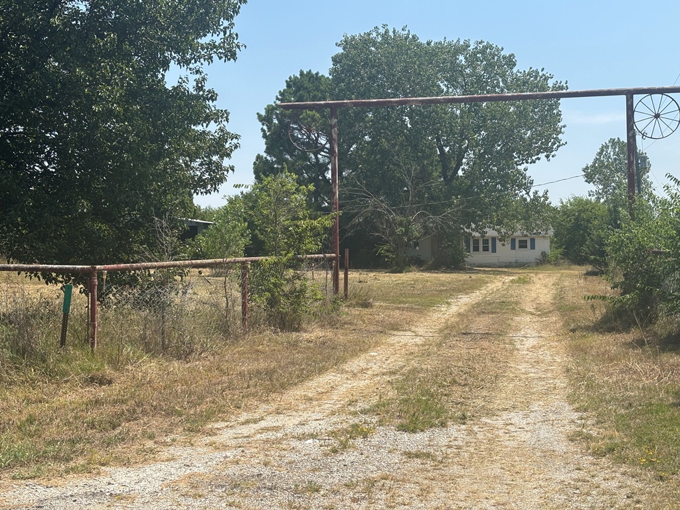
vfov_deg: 28.0
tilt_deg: +1.2
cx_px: 340
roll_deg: +0.7
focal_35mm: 52
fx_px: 1021
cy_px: 255
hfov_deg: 36.8
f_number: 1.6
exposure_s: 1/2451
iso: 40
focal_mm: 5.96
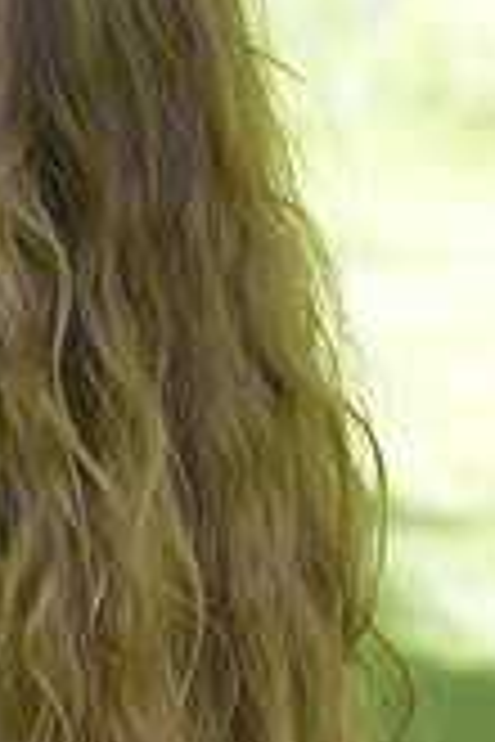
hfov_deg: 3.7
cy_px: -364
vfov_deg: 5.5
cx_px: -263
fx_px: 7631
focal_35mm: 370
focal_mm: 70
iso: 400
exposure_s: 1/400
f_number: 5
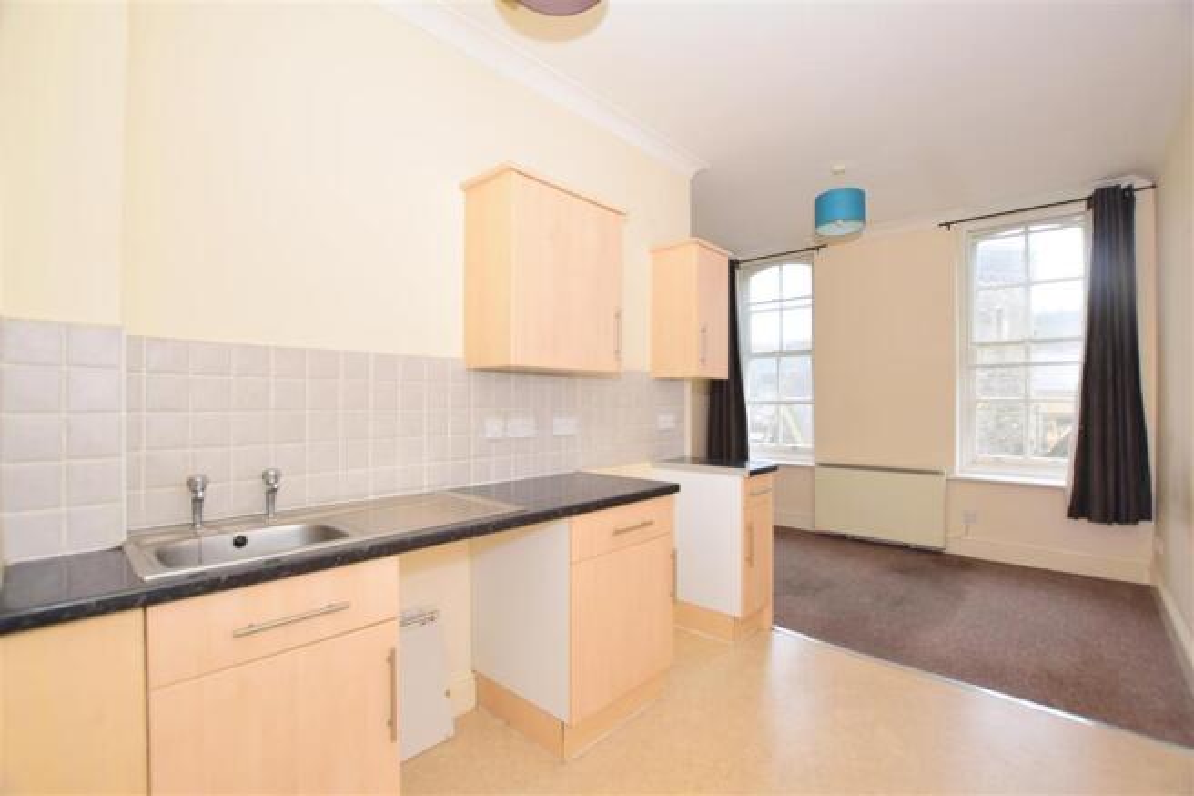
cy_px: 398
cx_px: 597
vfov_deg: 77.3
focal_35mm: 15
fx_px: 497
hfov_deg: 100.4
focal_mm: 10
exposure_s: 1/80
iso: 400
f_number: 5.6
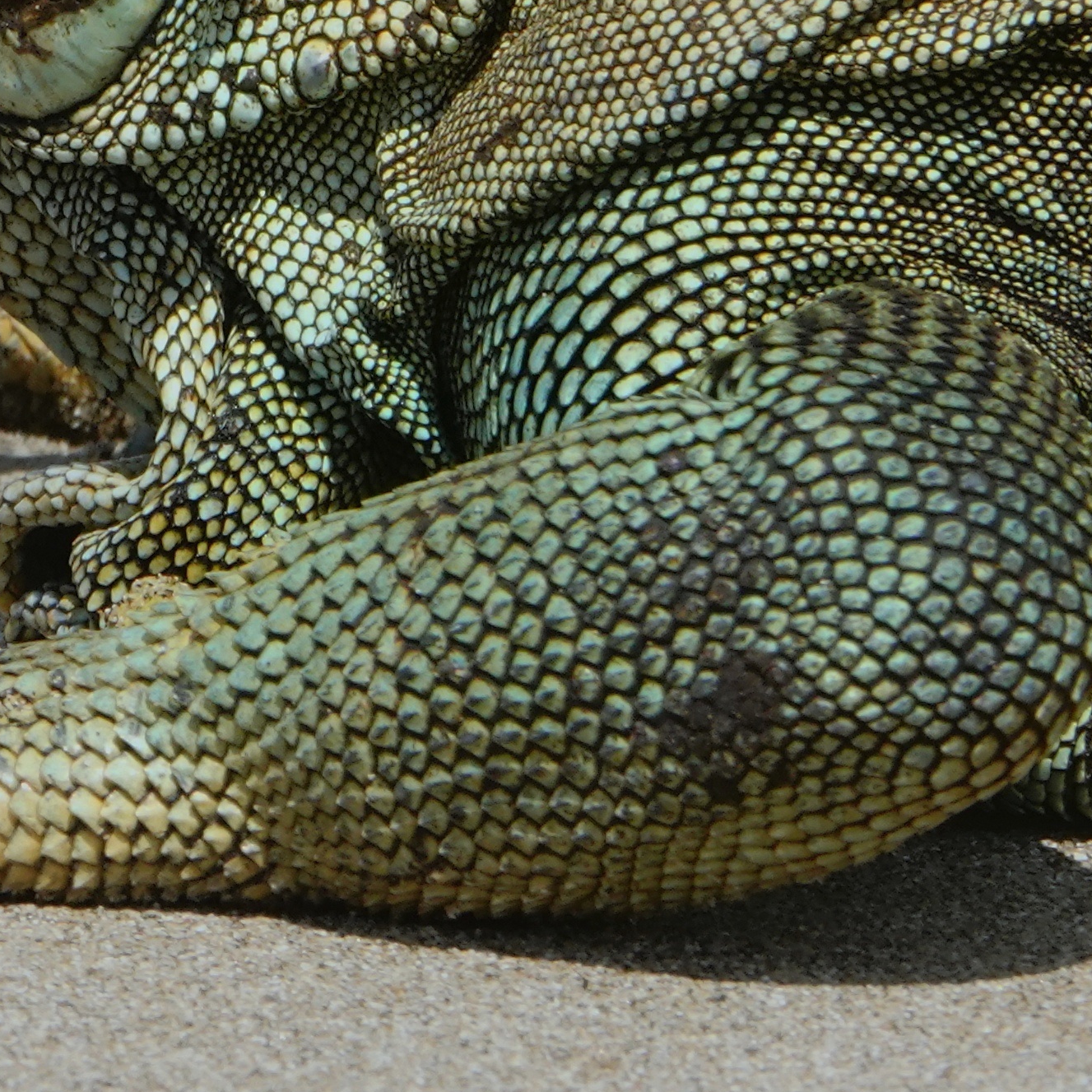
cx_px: -72
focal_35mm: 1605
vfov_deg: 1.1
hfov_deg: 1.1
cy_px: -307
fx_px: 57283
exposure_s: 1/1000
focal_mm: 167.98
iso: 500
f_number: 8
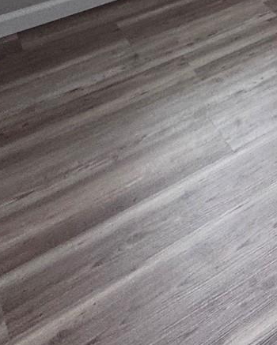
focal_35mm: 64
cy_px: -232
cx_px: 446
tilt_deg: -11.9
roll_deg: -2.1
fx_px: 655
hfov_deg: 19.8
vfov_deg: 21.9
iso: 80
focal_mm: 2.22
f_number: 2.2
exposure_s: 1/99
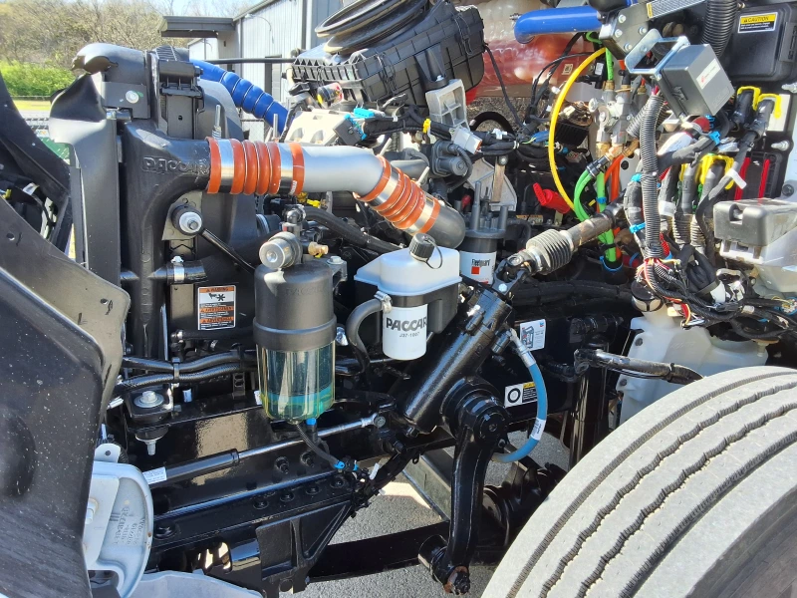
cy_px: 299
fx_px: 645
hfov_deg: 63.4
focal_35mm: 28
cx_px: 398
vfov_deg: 49.7
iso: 32
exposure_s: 1/280
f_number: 1.9
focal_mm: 2.91
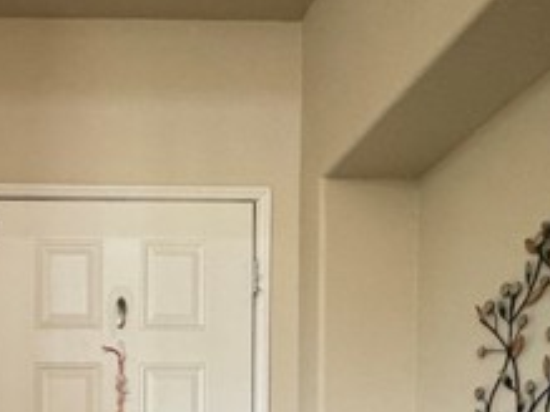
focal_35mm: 41
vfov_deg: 29.4
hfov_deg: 41.1
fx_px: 651
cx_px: 25
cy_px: 512
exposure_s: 1/60
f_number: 2.2
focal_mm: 2.22
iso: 800
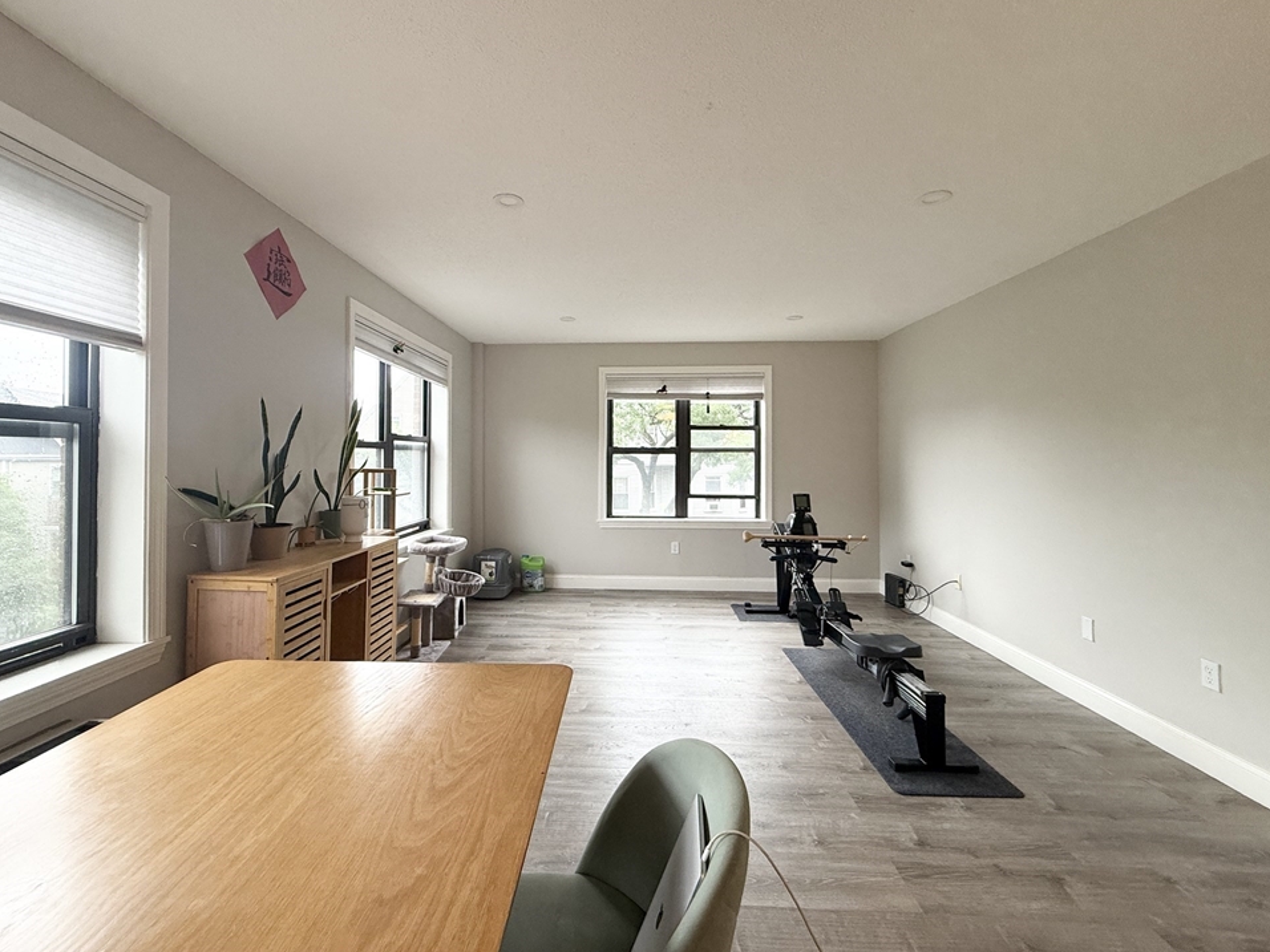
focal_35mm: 15
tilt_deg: +1.0
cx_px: 614
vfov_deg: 81.7
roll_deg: -0.3
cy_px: 450
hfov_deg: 98.1
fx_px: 550
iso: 200
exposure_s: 1/120
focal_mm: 2.22
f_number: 2.2
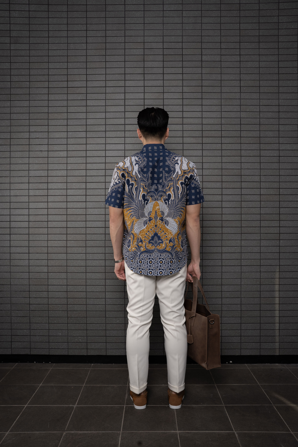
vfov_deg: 60.3
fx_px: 385
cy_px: 224
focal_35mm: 31
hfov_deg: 42.3
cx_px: 149
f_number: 8
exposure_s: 1/125
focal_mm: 31
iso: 160
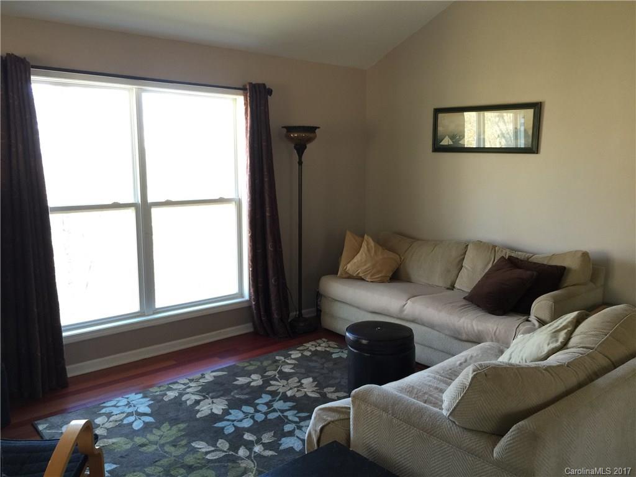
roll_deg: -0.5
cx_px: 318
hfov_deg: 61.7
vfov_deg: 48.2
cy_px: 238
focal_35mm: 29
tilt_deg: -7.9
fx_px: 533
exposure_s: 1/15
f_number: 2.2
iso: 40
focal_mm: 4.15
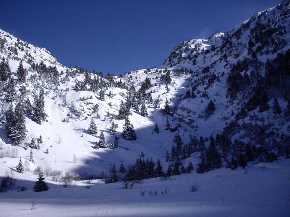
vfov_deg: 37.7
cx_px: 145
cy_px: 108
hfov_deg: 49.0
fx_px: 318
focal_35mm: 38
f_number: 8
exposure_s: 1/250
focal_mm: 7.9
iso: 64
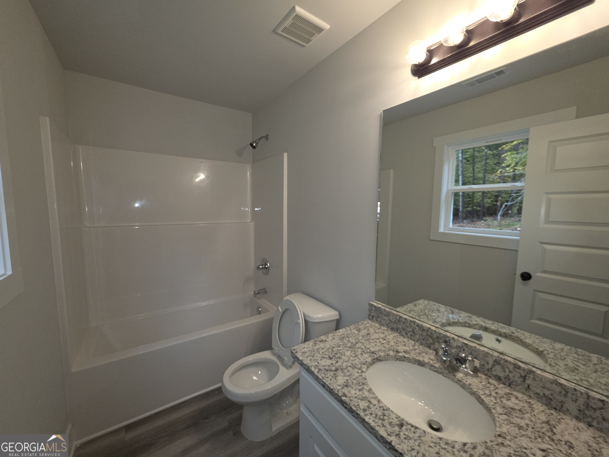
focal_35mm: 13
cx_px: 304
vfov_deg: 89.9
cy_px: 228
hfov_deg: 106.2
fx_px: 229
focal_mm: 2.2
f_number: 1.9
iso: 64
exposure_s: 1/60
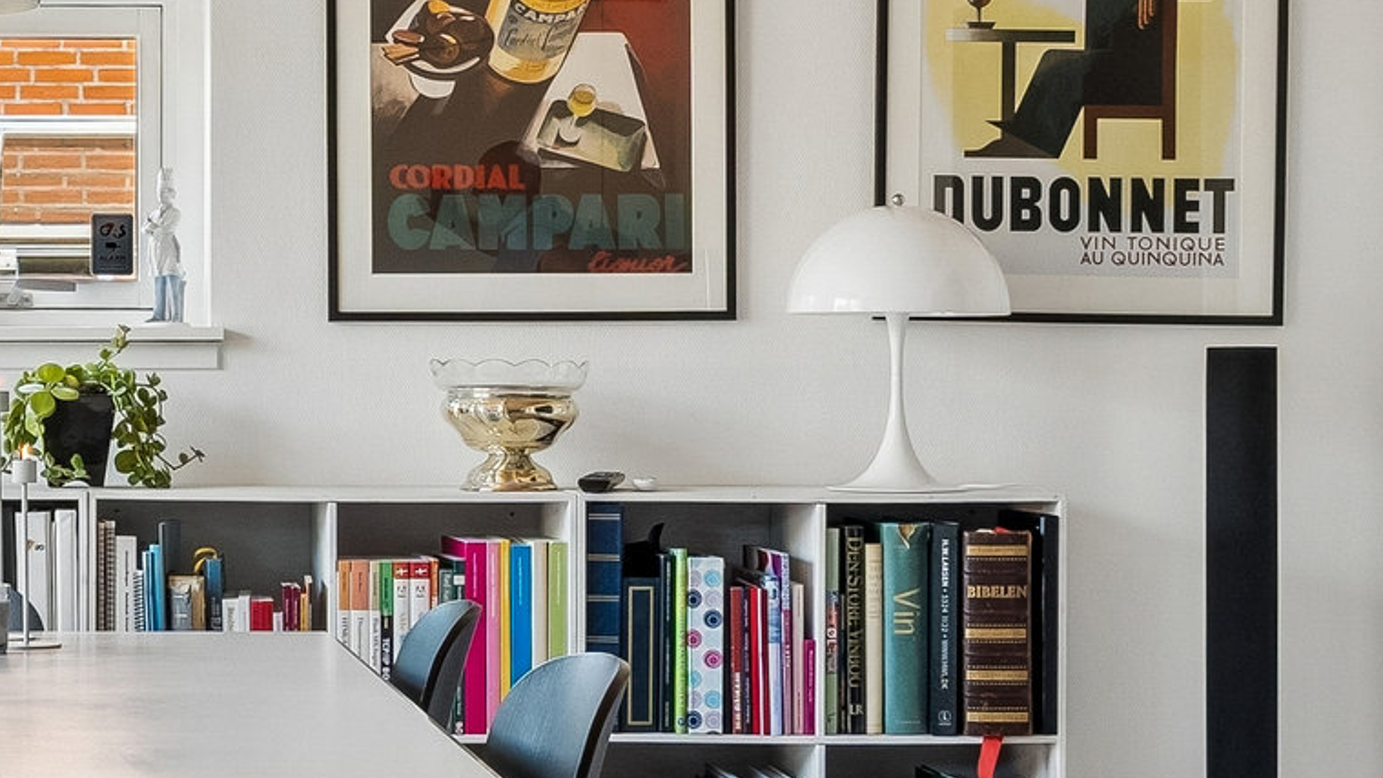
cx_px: -31
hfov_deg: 22.6
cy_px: 483
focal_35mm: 90
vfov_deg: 13.4
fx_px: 3304
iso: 400
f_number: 8
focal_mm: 14.5
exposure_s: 1/20
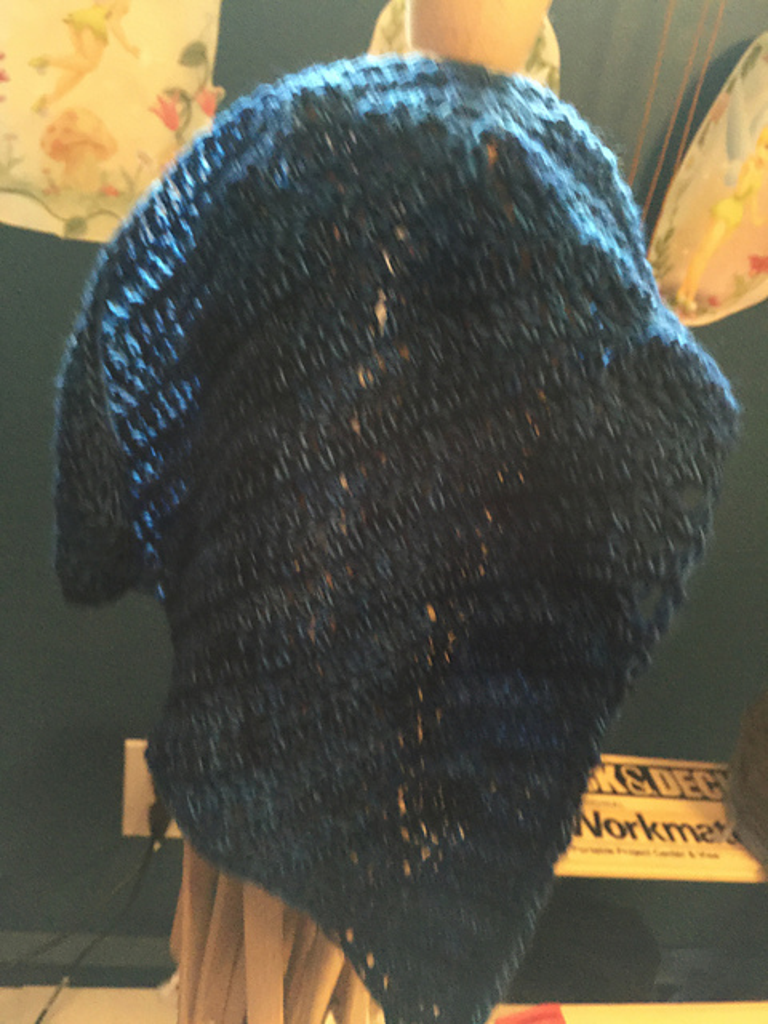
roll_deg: -11.2
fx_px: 858
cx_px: 384
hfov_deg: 48.2
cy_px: 512
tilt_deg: -21.5
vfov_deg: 61.7
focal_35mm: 29
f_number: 2.2
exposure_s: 1/4
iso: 64
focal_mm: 4.15
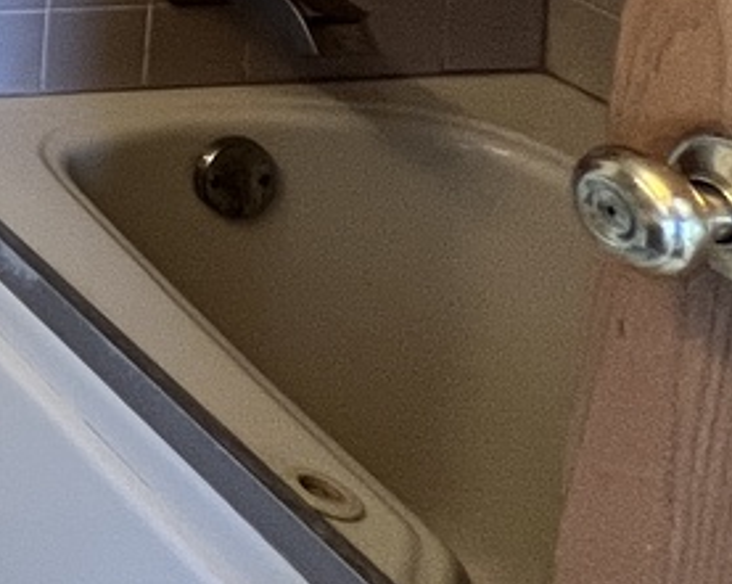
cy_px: -579
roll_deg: +0.5
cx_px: -975
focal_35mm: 66
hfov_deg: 15.8
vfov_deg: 17.1
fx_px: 1428
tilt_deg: -7.4
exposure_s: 1/60
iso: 200
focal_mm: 1.57
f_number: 1.8
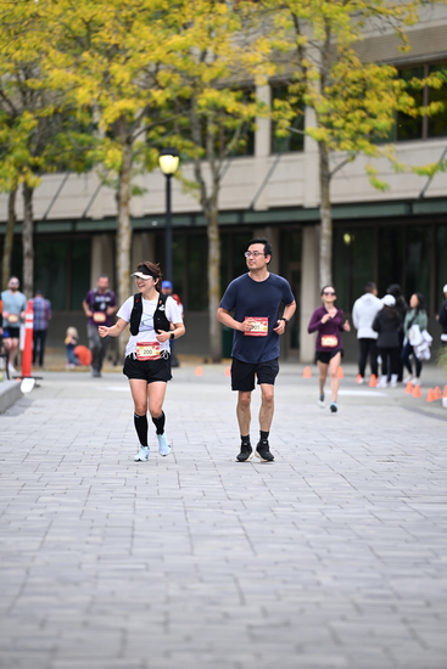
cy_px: 334
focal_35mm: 200
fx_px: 3722
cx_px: 224
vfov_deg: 10.3
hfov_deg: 6.9
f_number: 2.8
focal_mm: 200
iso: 640
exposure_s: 1/2000
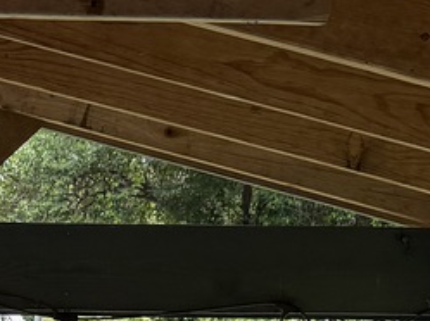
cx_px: -287
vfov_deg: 10.1
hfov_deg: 13.1
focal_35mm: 139
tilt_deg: -10.7
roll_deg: -0.3
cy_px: 559
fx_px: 1724
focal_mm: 6.76
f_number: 1.78
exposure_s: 1/757
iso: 80
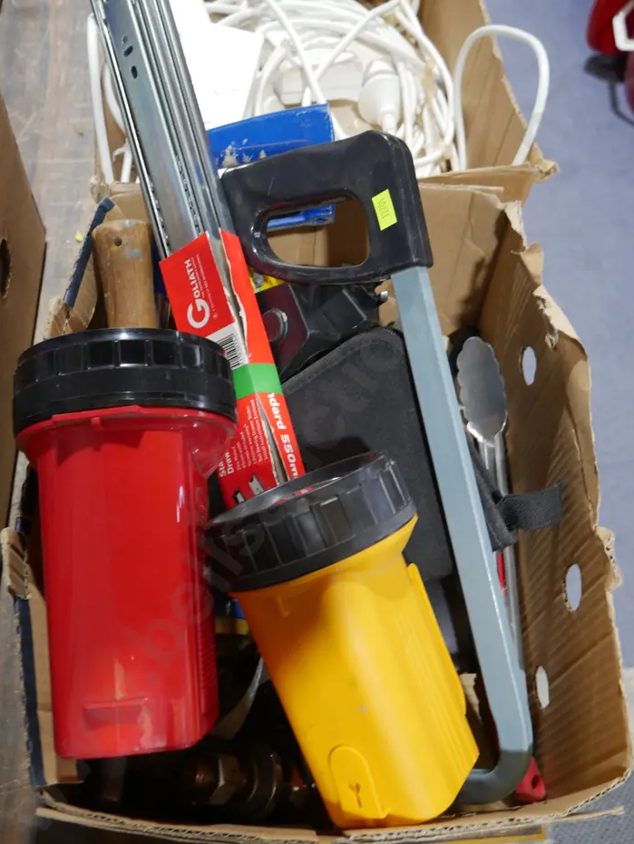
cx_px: 300
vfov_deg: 55.3
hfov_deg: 43.0
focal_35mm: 33
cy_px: 458
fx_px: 805
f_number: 3.6
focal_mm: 15
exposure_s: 1/60
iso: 500
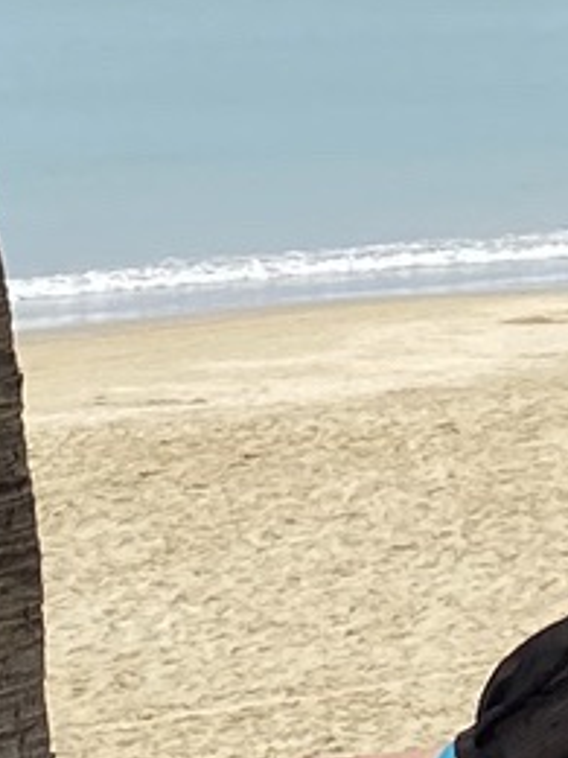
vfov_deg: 9.6
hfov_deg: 7.3
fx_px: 4376
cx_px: 819
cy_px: -324
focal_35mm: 200
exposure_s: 1/2688
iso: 32
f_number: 1.8
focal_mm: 4.25
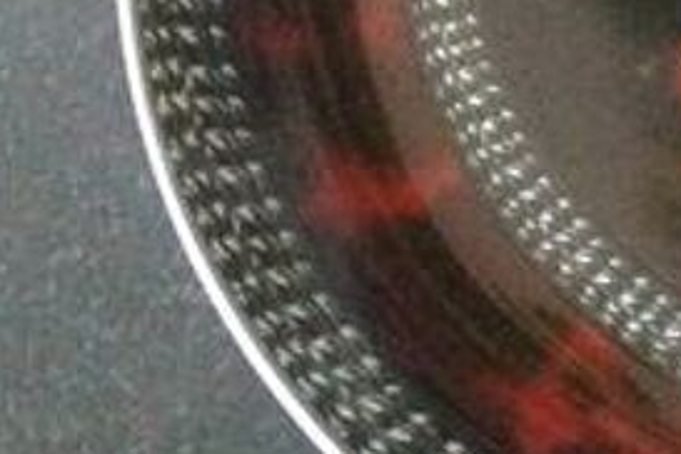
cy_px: -96
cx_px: 1125
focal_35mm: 133
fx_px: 2516
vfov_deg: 10.1
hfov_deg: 14.1
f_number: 2.4
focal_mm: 4.28
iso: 800
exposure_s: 1/15
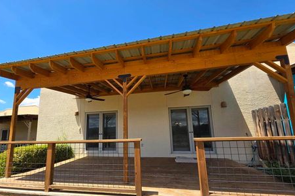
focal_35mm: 15
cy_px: 112
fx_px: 123
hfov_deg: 100.1
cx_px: 133
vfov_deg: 76.8
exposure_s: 1/1205
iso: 40
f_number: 1.9
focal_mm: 2.2
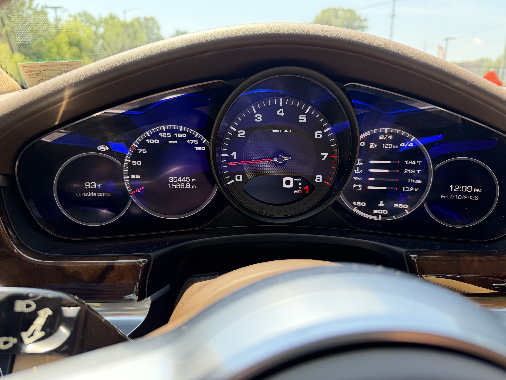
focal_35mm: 24
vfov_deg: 56.8
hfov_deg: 71.6
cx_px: 253
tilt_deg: -16.8
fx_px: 351
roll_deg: -0.6
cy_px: 190
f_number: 1.78
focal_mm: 6.76
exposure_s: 1/286
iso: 80
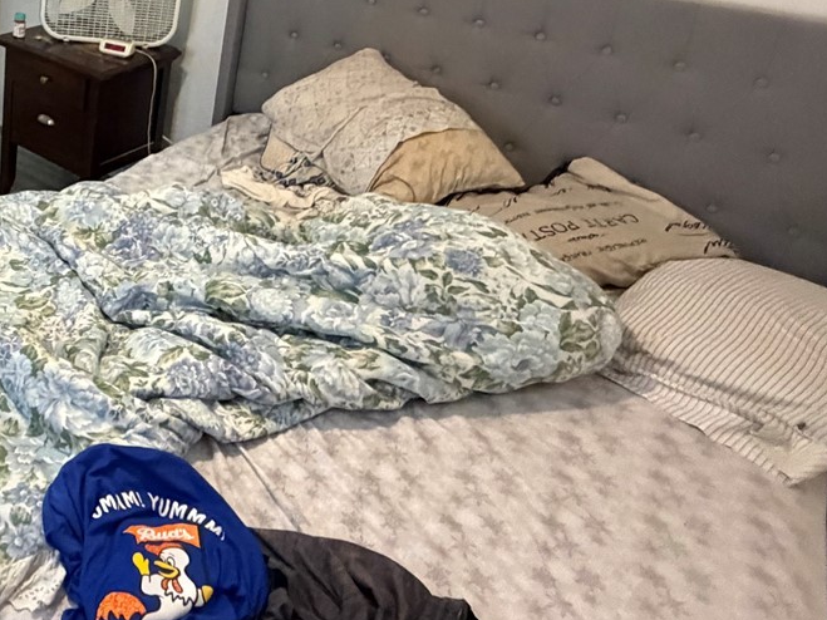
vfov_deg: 38.9
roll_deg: -3.1
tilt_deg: -20.2
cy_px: 63
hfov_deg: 45.2
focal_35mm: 34
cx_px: -10
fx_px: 812
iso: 800
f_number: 2.2
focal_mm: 2.22
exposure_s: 1/60
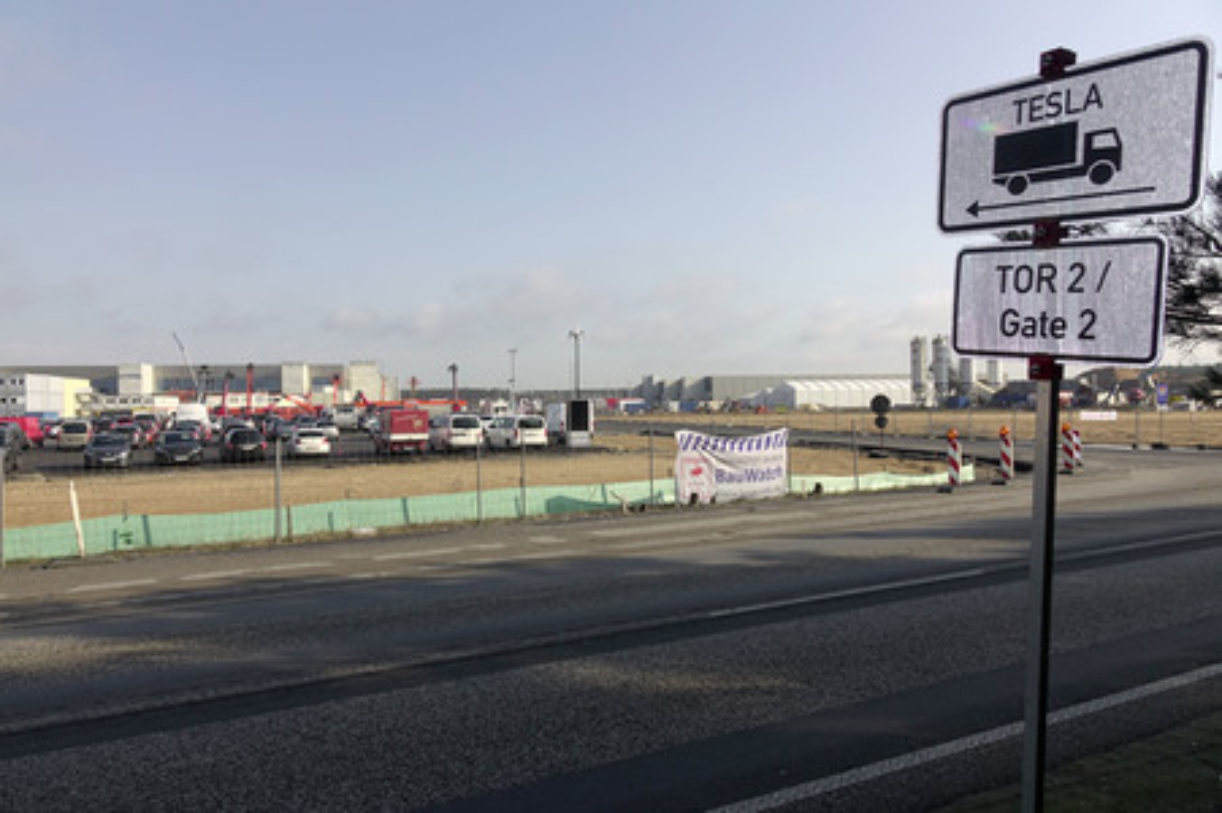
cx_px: 611
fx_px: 814
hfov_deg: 73.8
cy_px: 406
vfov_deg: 53.1
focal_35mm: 24
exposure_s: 1/80
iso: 100
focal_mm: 8.8
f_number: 5
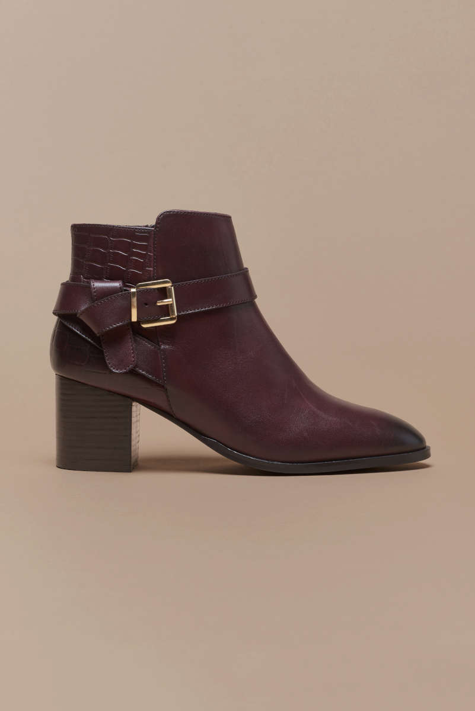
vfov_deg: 23.9
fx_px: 1681
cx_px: 238
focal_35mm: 85
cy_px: 356
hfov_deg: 16.1
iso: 100
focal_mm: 85
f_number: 21
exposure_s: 1/125
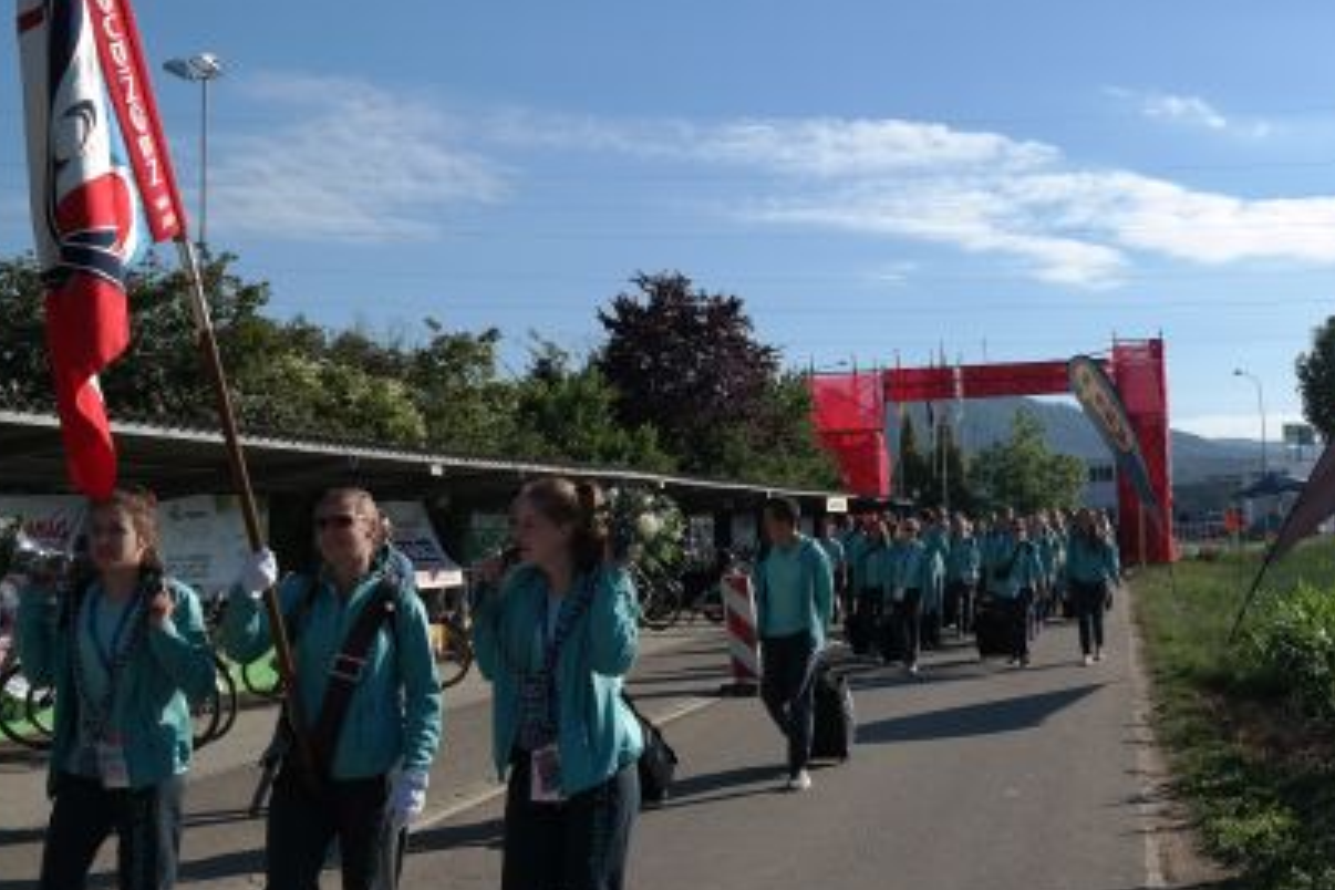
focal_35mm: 43
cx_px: 800
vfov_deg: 31.1
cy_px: 367
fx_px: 1594
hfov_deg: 45.2
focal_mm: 18
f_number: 7.1
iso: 100
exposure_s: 1/320
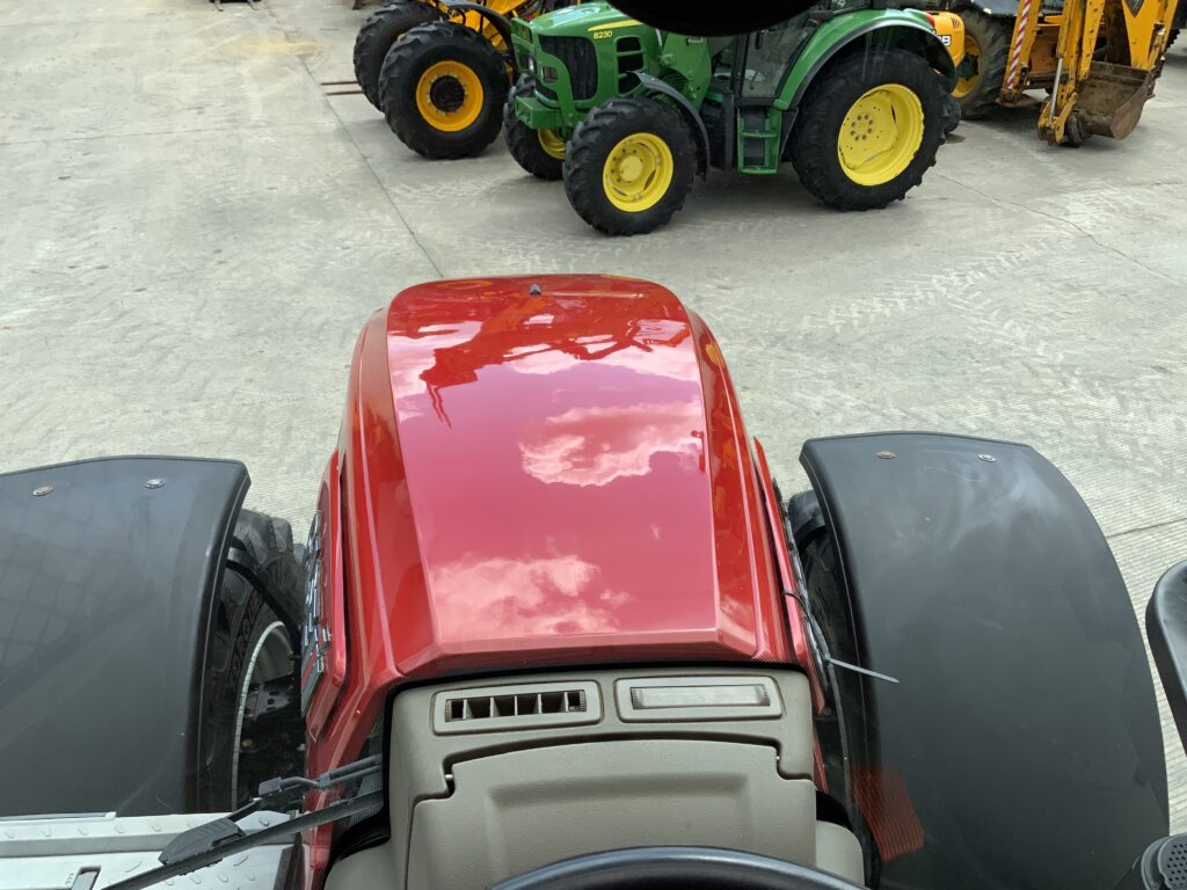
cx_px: 594
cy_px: 445
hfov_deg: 61.7
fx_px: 994
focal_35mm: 29
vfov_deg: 48.2
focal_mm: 3
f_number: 1.8
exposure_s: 1/719
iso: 16
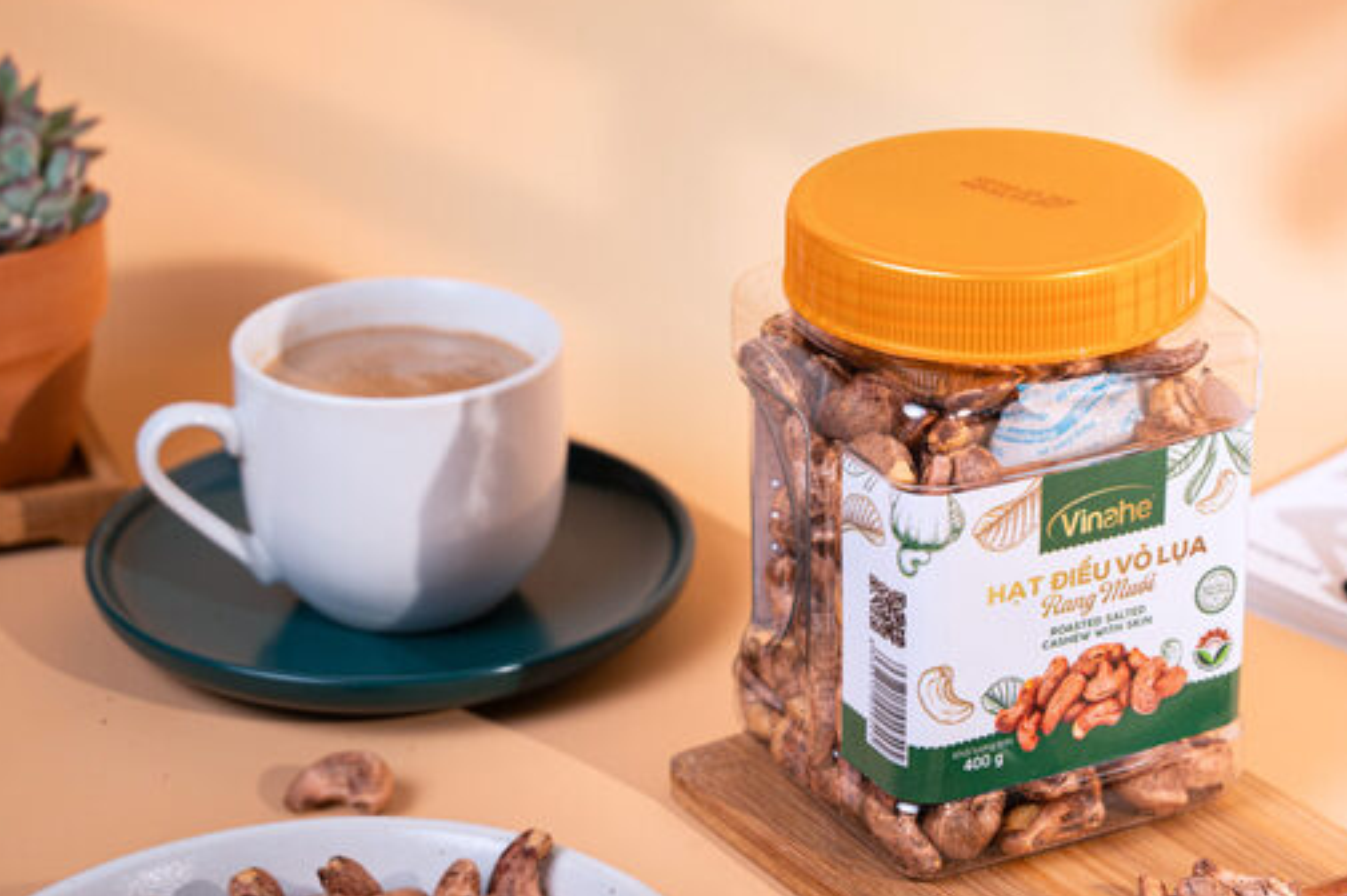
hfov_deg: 18.4
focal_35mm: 111
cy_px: 396
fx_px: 4150
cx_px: 918
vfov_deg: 12.3
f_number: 4.5
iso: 100
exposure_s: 1/20
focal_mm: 70
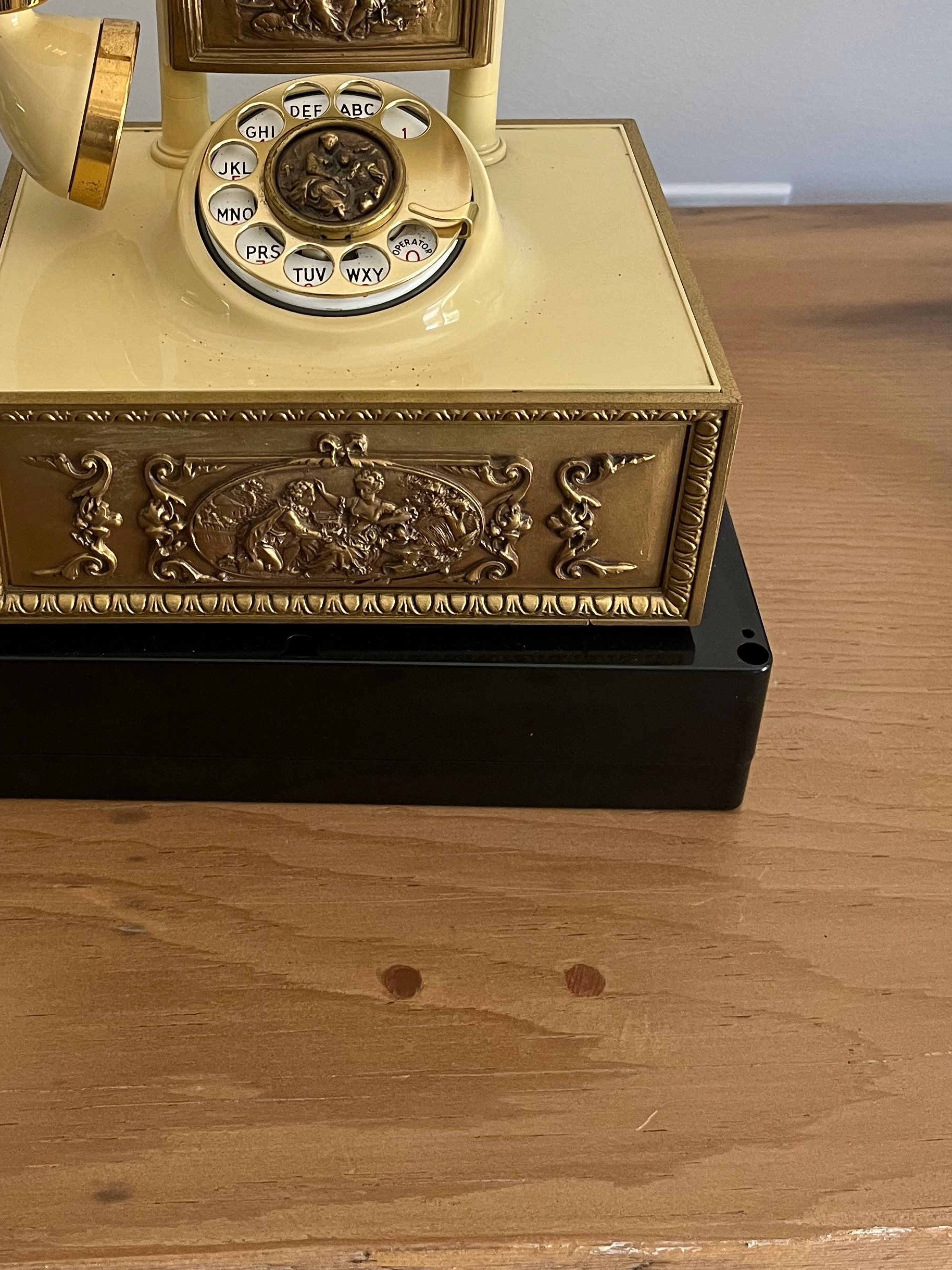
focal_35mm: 43
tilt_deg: -36.5
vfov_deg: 42.5
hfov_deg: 33.2
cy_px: 311
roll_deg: +1.2
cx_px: 281
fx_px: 1577
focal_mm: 5.1
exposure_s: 1/67
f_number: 1.6
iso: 125
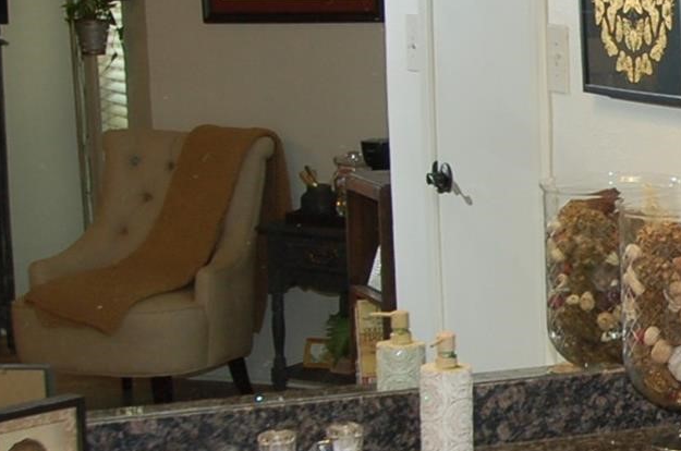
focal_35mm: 118
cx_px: 843
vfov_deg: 11.6
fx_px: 2228
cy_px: 265
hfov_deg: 16.6
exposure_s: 1/60
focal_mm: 24
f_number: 4.5
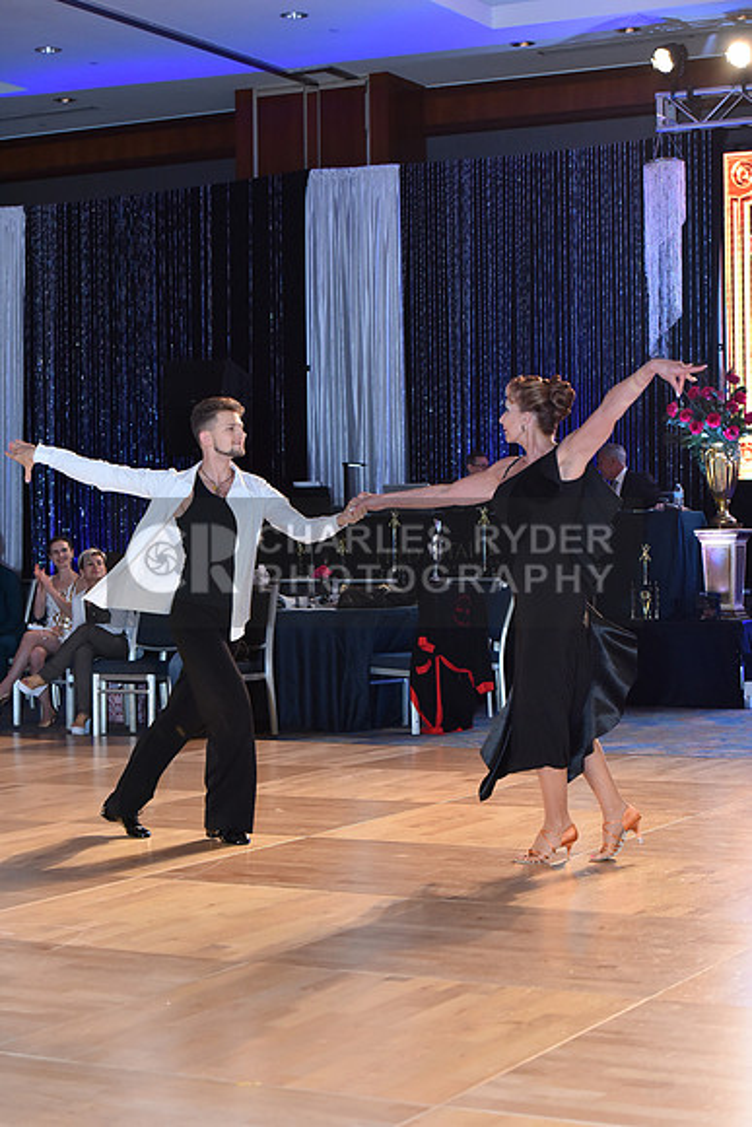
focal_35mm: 78
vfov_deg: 26.0
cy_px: 564
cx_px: 376
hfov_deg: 17.5
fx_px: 2442
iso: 2000
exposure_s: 1/320
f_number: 4.5
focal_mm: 78
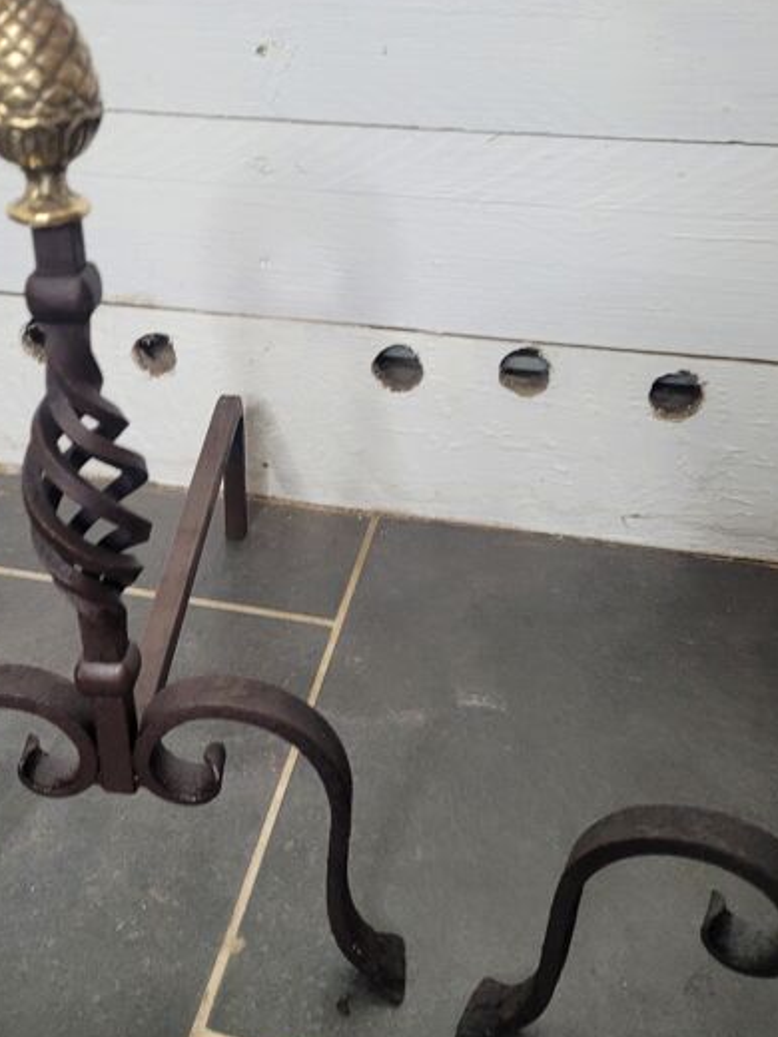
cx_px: 251
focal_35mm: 40
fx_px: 1199
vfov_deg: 46.8
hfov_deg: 35.6
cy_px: 517
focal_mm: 5.4
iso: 200
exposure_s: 1/100
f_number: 1.8
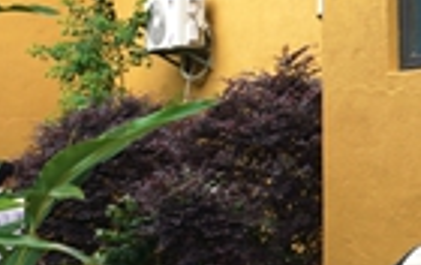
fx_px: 1402
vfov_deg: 10.6
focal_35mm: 122
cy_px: -27
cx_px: -595
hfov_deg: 12.9
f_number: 5
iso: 100
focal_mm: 21
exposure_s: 1/250
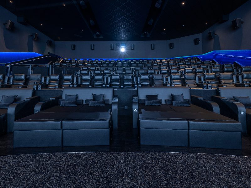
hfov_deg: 94.5
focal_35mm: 16
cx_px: 126
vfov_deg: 78.1
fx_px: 116
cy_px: 94
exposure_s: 10
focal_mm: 20
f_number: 9
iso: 200
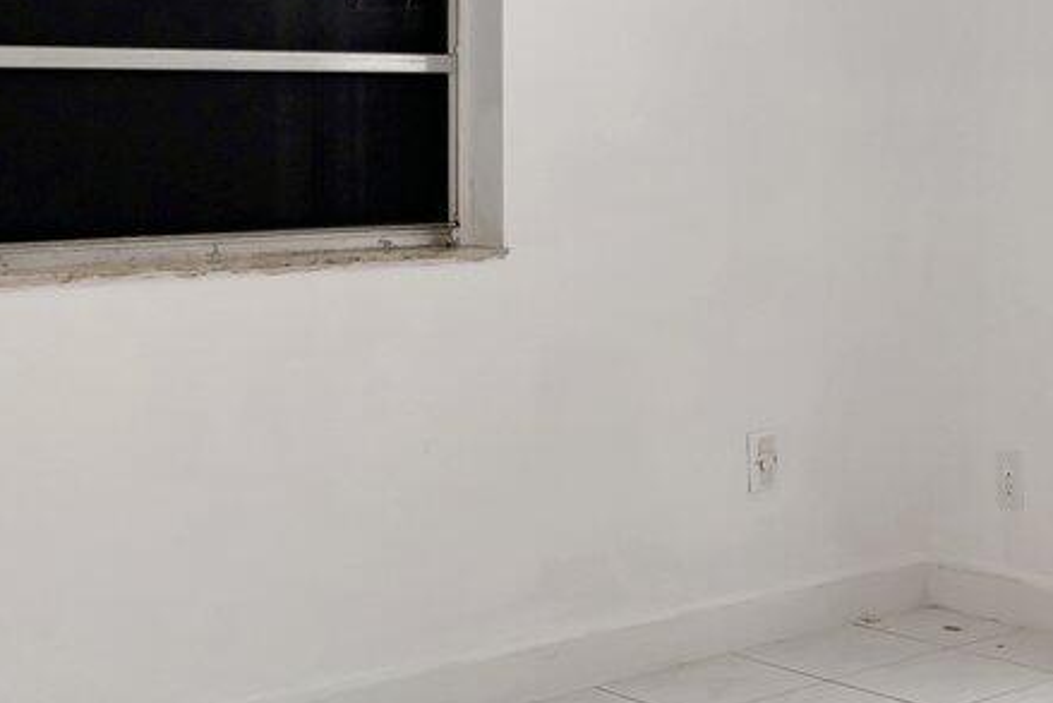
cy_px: 76
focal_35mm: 71
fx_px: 2089
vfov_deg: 18.8
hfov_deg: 26.3
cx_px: 1130
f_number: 8
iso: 400
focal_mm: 15.3
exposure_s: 1/50
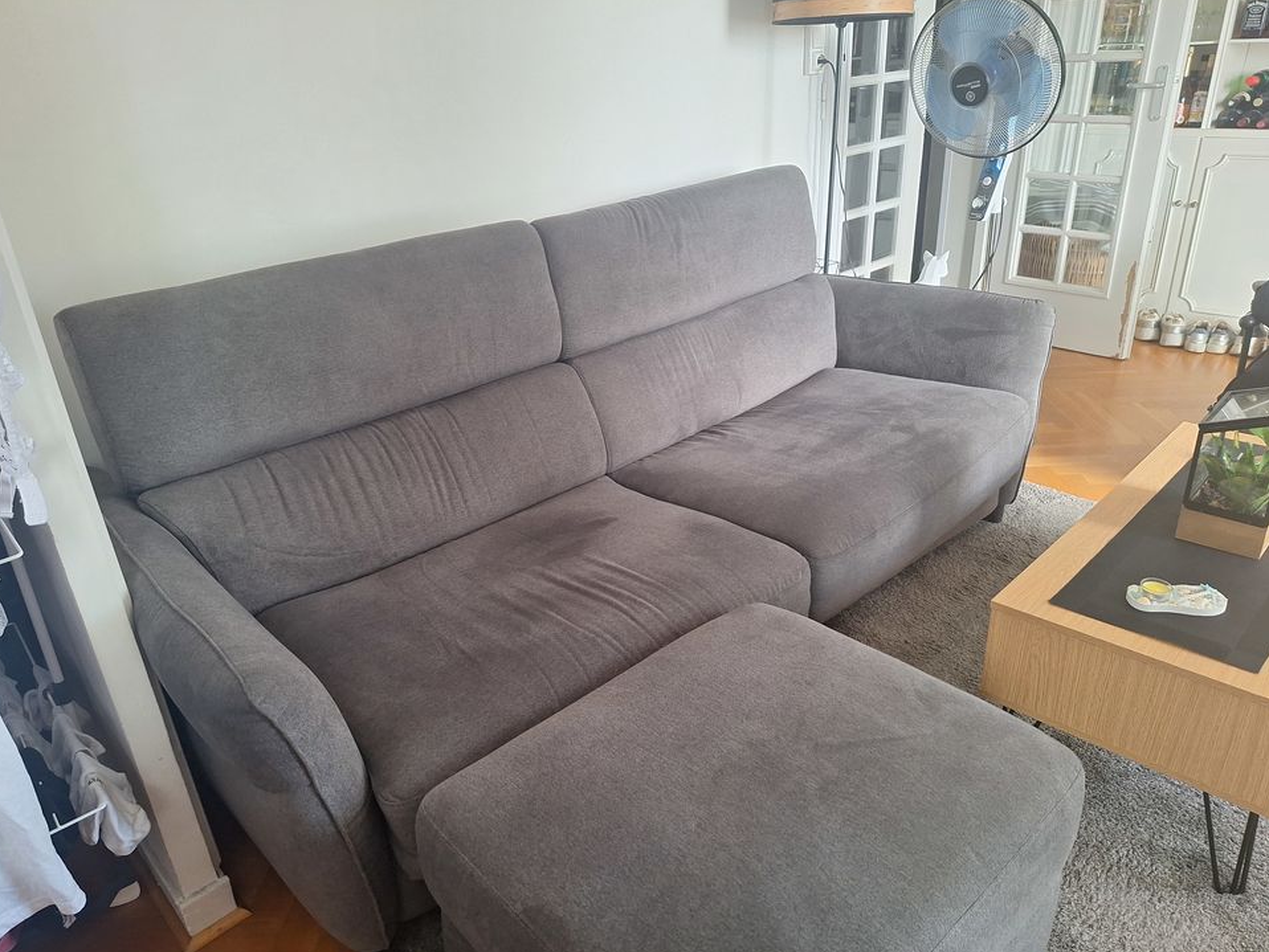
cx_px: 611
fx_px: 880
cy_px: 493
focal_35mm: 24
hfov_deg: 71.6
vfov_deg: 56.8
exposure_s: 1/50
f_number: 1.8
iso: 100
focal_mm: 5.54
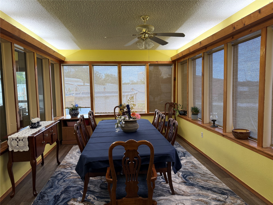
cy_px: 102
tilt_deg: -5.2
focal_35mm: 24
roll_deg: +0.9
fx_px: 189
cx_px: 136
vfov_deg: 56.8
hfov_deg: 71.6
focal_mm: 6.76
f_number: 1.78
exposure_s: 1/152
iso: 160
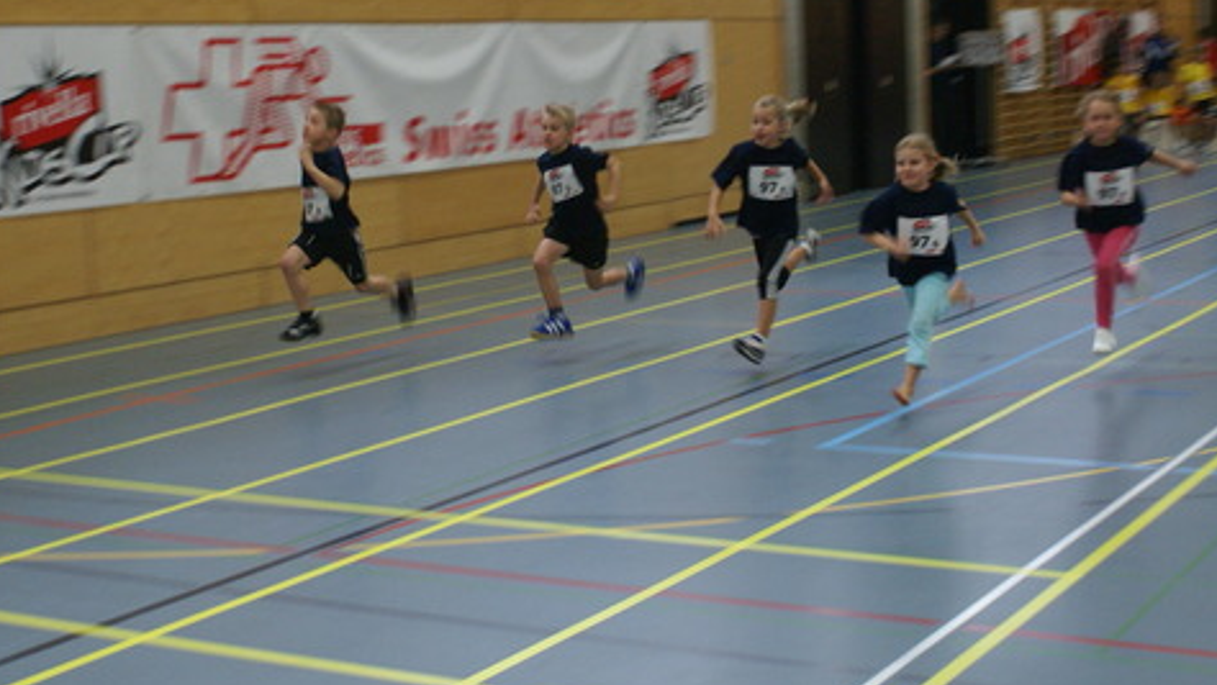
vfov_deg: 19.2
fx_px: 2021
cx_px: 580
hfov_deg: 33.5
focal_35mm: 63
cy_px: 280
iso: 800
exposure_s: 1/50
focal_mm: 35
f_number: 5.6
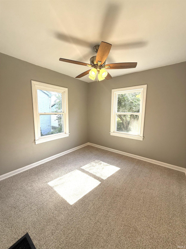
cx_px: 93
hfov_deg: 85.7
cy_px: 124
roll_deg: -0.2
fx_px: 100
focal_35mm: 14
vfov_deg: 102.1
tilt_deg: -6.8
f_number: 2.2
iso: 64
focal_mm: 2.22
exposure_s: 1/189
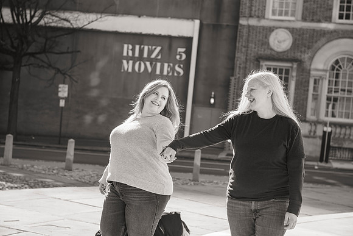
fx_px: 608
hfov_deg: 32.4
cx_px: 176
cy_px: 118
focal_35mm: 62
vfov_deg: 21.9
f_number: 4
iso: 400
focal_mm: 62
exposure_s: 1/2000
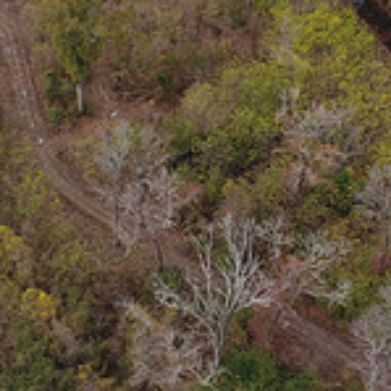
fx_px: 882
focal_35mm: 69
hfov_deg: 24.9
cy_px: 28
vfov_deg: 24.2
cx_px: 136
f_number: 2.8
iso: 100
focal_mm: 3.61
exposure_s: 1/285
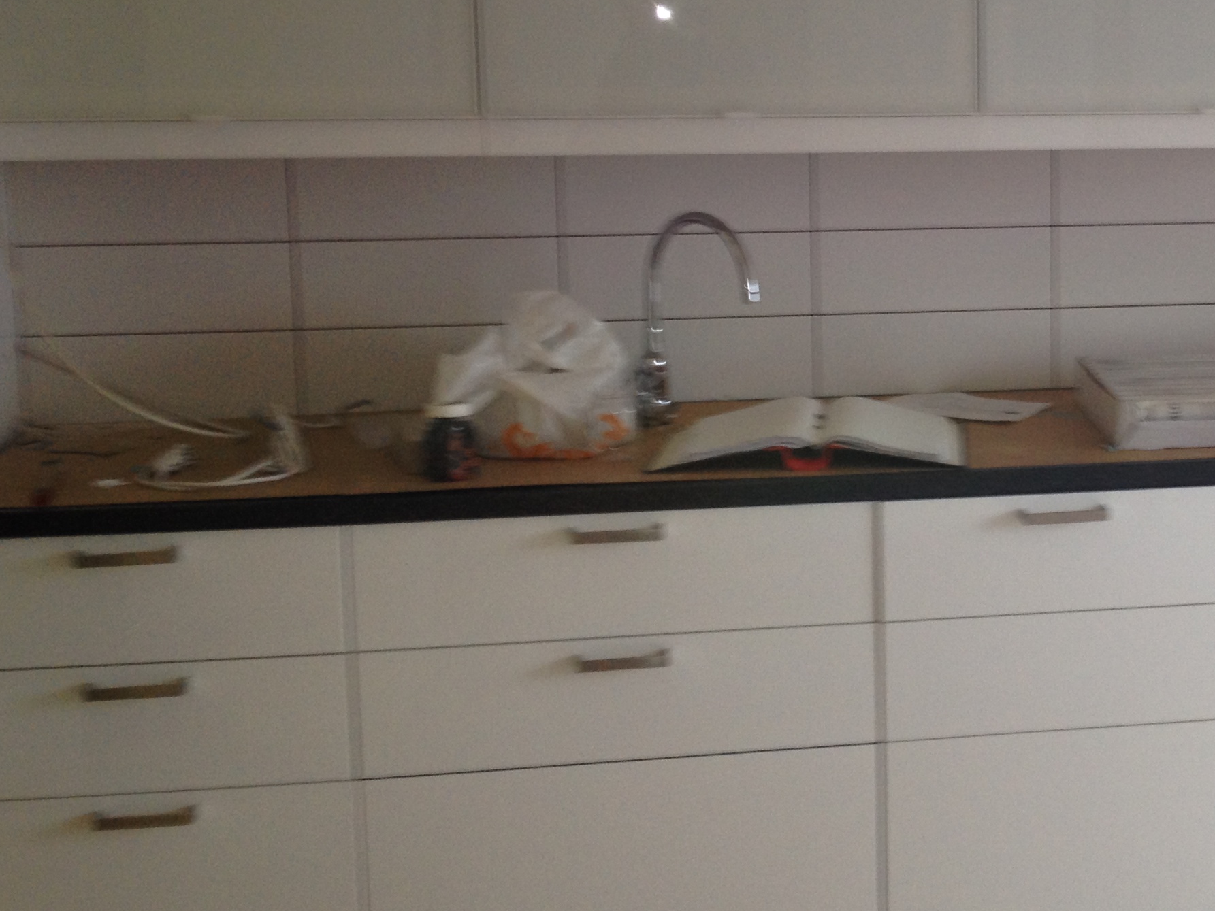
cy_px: 282
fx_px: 2247
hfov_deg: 29.1
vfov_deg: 22.8
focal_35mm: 64
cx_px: 1078
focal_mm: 4.28
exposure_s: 1/20
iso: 50
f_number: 2.4
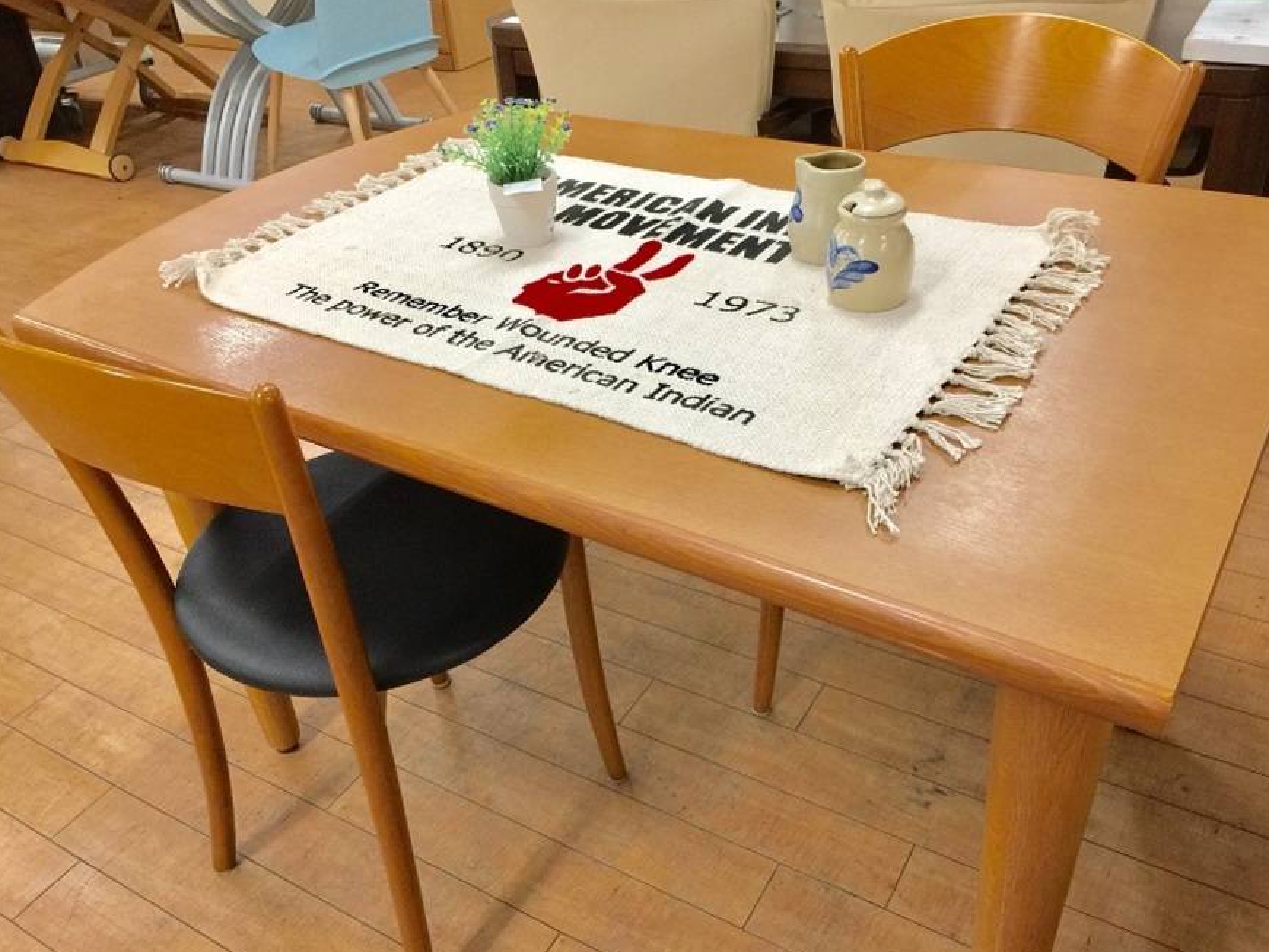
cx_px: 646
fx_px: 1100
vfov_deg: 46.8
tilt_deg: -35.0
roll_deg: +4.0
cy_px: 485
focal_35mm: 30
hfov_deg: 59.9
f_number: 2.2
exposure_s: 1/30
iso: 50
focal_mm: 4.15
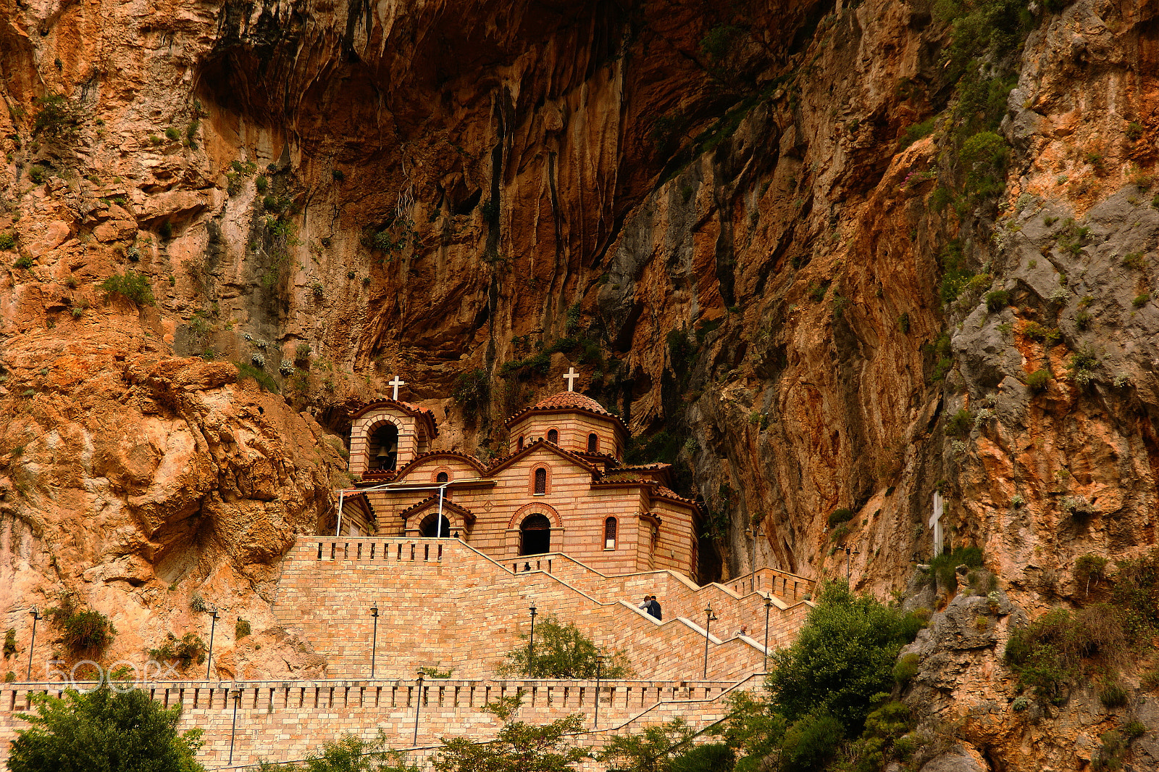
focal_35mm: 150
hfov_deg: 13.7
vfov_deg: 9.1
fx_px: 4826
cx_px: 580
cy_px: 386
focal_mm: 100
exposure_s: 1/200
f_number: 6.3
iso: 100
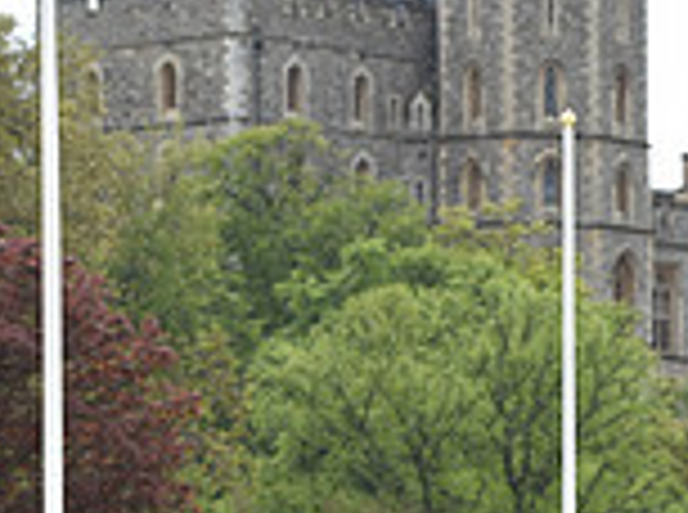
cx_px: 1196
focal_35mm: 409
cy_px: 720
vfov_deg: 3.6
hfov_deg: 4.8
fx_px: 8110
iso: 360
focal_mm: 112
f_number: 5
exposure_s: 1/1250
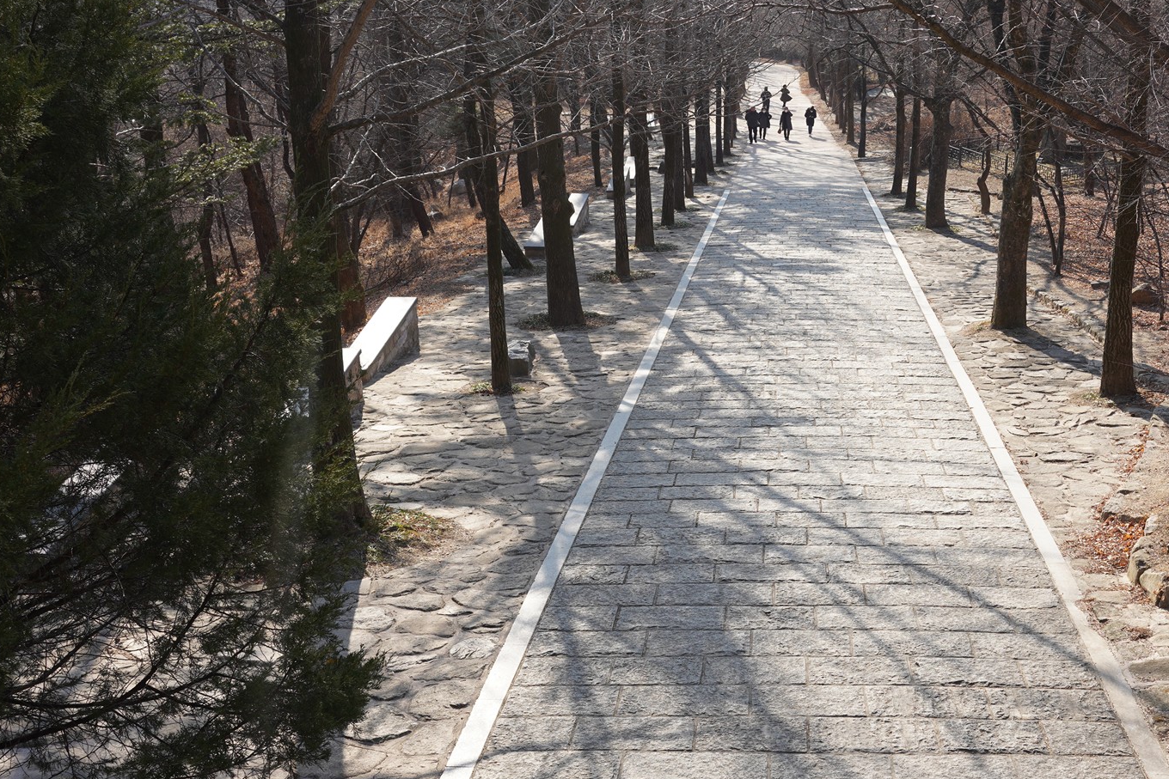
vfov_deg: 27.0
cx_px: 795
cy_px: 356
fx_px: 1624
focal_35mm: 50
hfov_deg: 39.1
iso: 100
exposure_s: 1/100
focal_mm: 34
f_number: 8
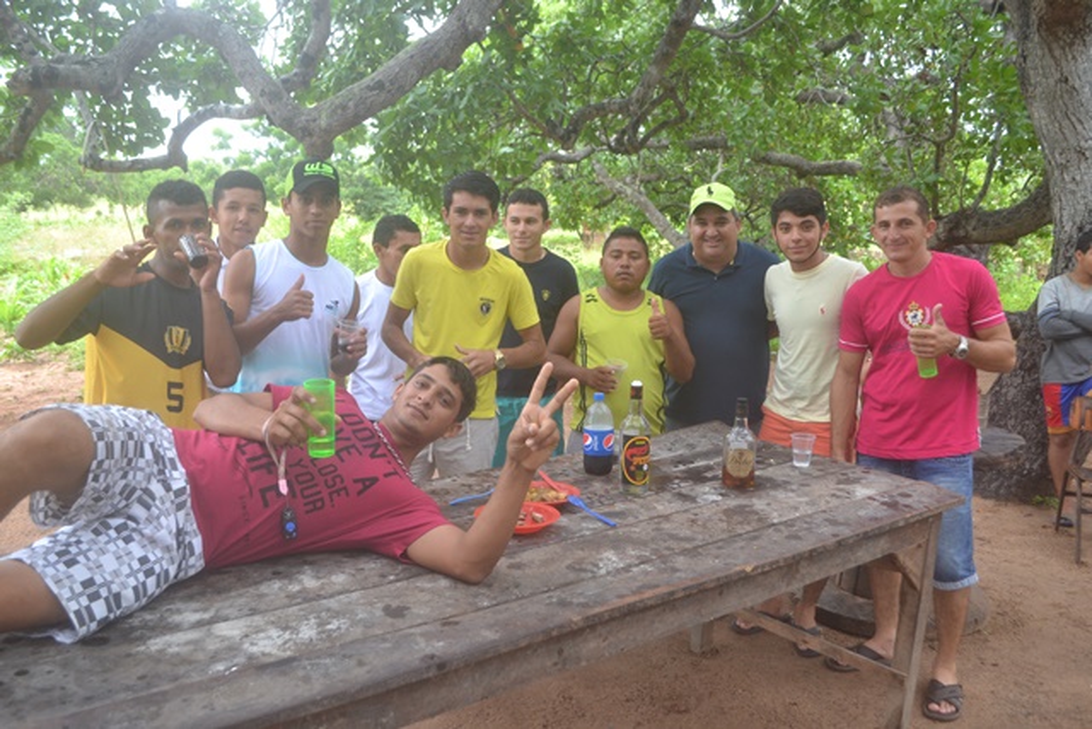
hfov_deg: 61.9
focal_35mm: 30
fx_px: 910
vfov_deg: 43.6
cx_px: 546
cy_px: 364
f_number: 4.5
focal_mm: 20
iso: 400
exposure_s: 1/80
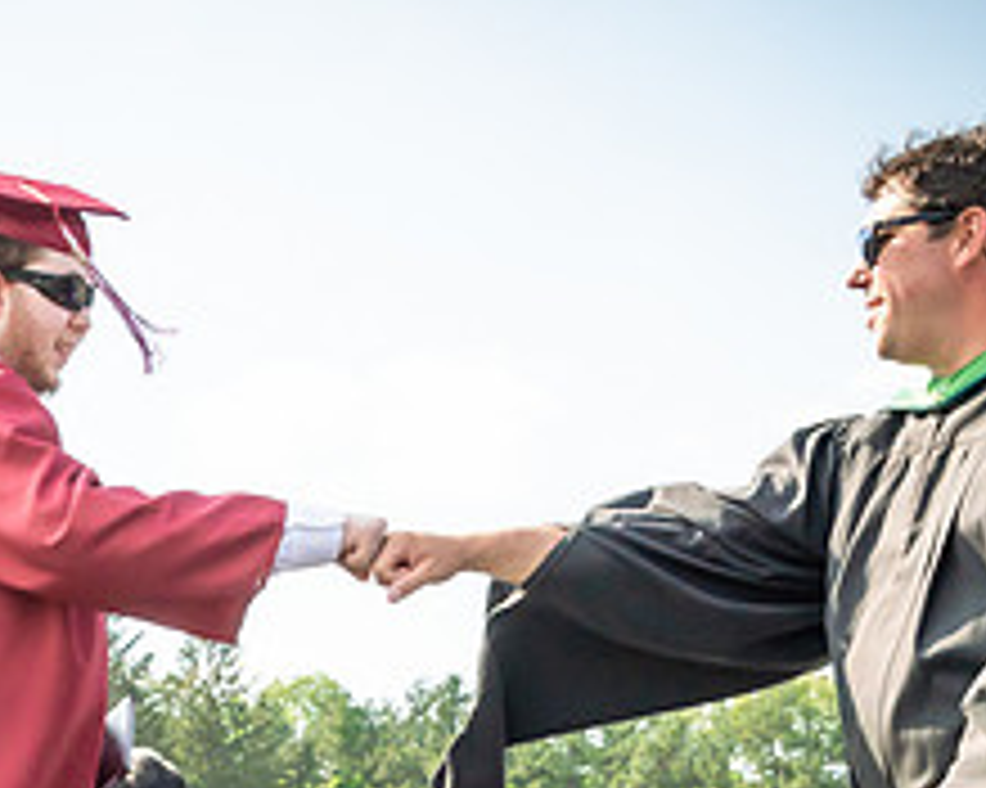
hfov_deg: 25.0
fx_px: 2158
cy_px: 955
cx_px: 106
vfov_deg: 19.4
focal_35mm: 74
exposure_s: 1/500
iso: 200
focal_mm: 17
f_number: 7.1
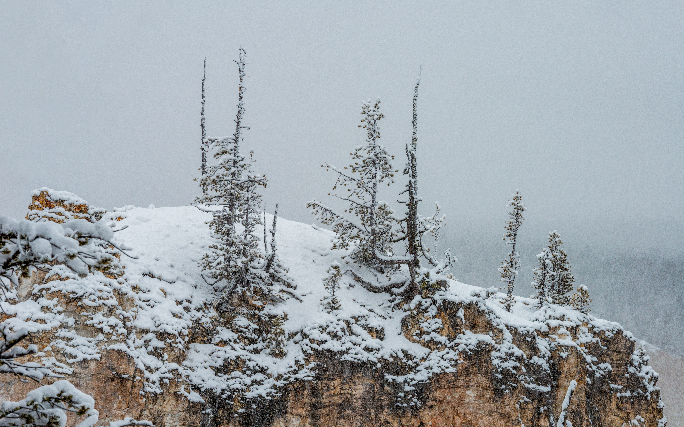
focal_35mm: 123
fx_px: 2293
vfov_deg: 10.7
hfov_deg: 17.0
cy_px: 216
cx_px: 341
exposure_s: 1/100
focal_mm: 120
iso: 200
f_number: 11
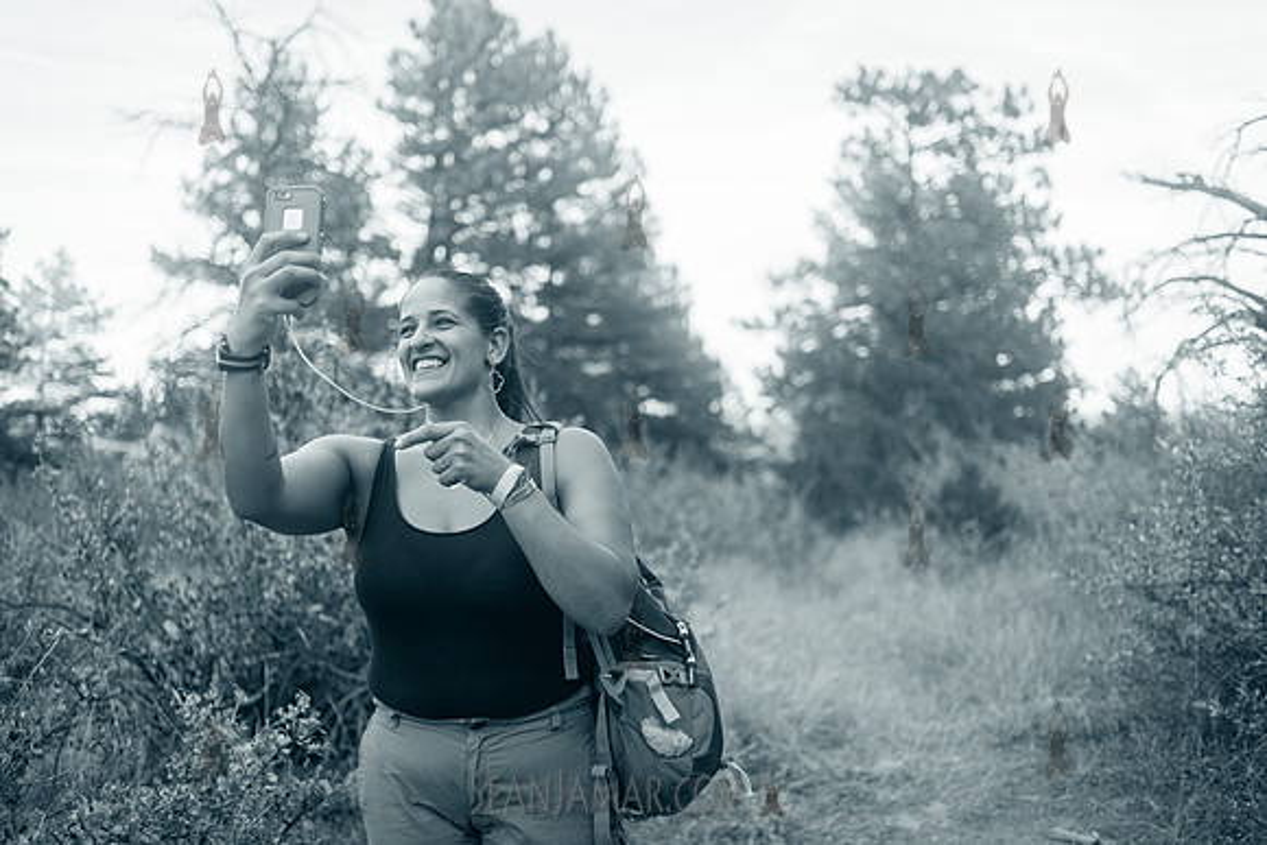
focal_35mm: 35
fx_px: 1232
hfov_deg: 54.4
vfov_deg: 37.9
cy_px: 422
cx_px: 634
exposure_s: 1/500
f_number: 2
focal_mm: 35
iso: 320
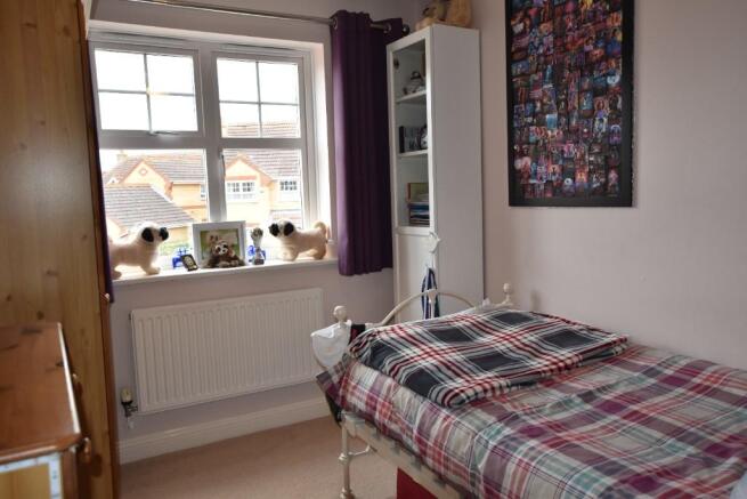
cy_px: 250
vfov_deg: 48.0
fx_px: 560
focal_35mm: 27
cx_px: 374
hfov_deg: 67.4
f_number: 3.5
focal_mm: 18
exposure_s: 1/60
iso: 200
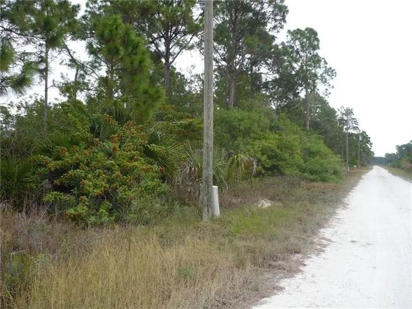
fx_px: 417
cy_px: 154
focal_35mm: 35
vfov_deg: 40.7
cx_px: 206
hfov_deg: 52.6
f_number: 2.8
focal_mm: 5.8
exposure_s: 1/250
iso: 100
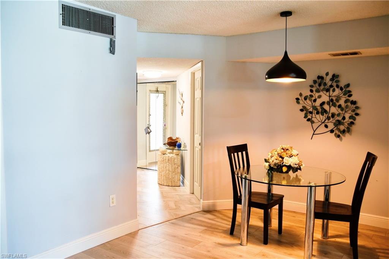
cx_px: 194
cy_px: 130
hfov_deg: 60.3
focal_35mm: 31
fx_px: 335
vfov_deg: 42.3
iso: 400
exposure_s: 1/60
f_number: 4
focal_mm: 21
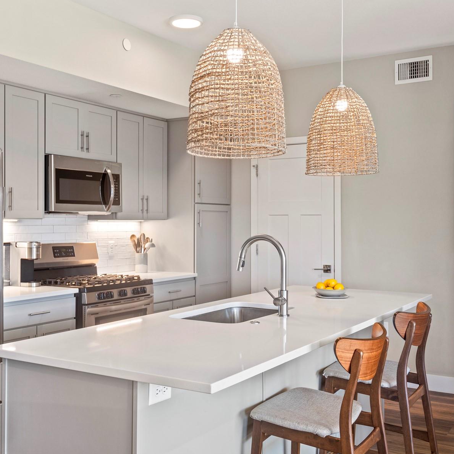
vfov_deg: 38.3
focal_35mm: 44
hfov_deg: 38.3
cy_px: 226
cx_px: 223
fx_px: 653
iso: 200
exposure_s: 1/20
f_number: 4
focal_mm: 18
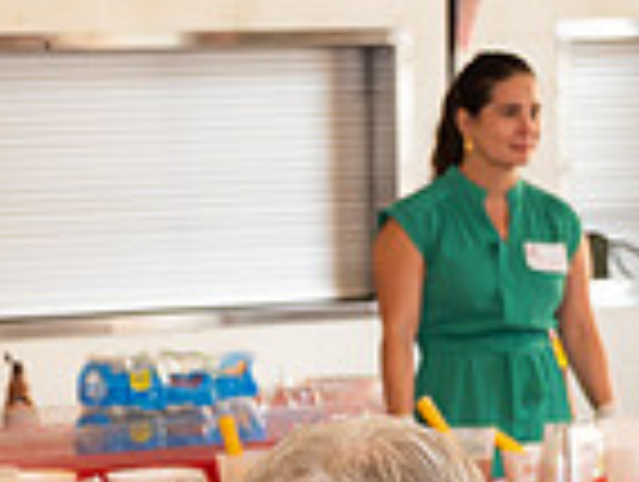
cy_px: 722
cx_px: 205
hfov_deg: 11.9
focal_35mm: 165
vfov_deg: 8.8
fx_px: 3051
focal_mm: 33
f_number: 3.5
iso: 400
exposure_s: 1/60
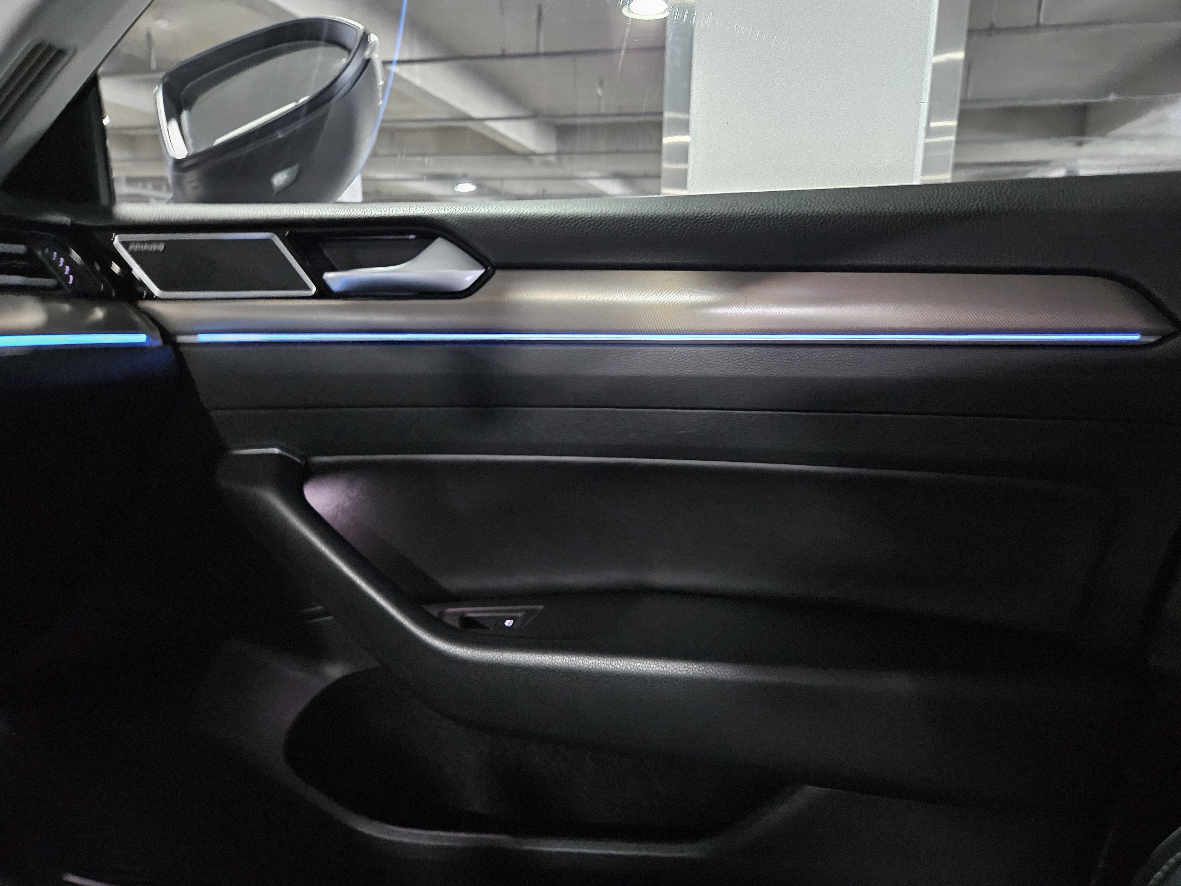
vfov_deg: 58.9
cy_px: 443
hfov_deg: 73.9
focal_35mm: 23
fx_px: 785
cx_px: 590
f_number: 1.8
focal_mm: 5.4
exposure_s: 1/15
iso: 2000
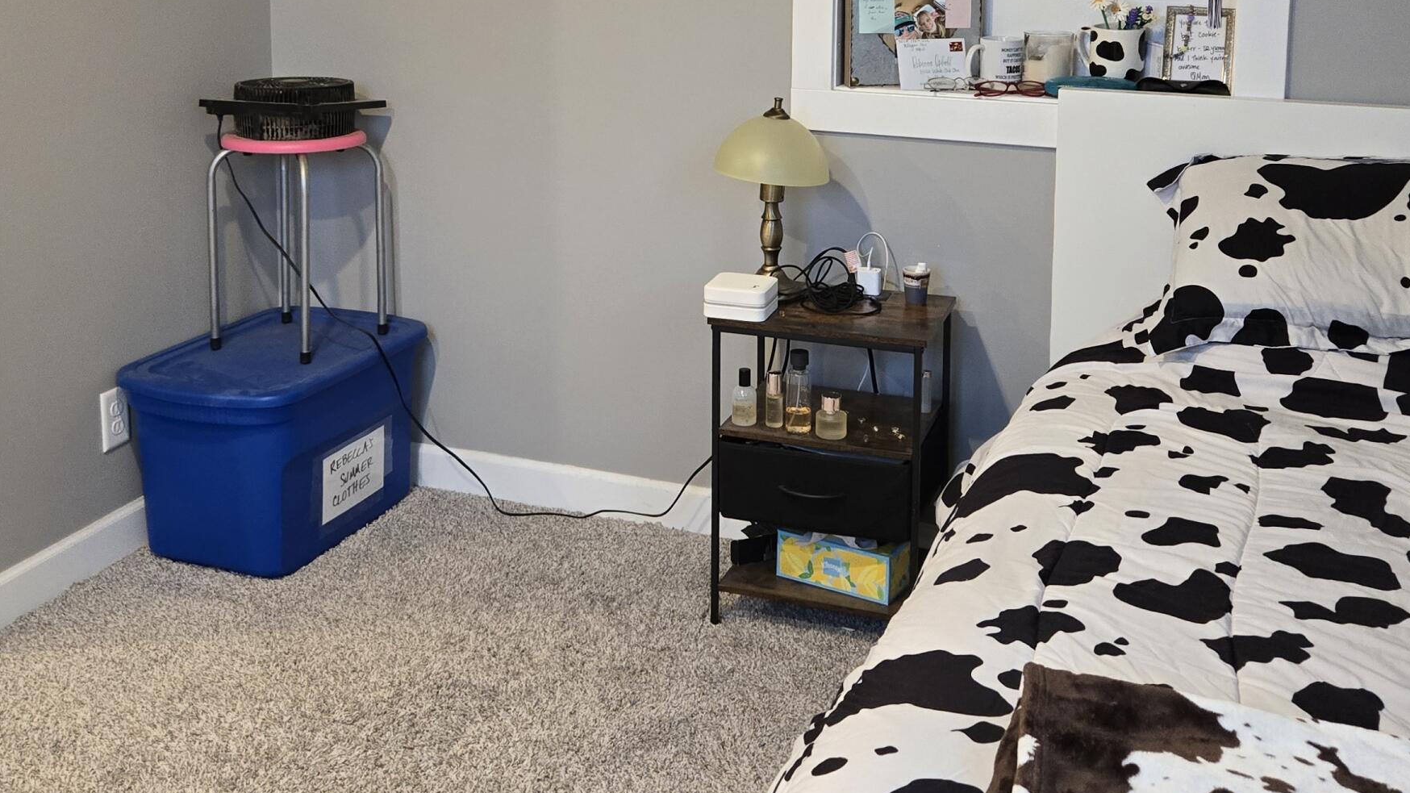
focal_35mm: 43
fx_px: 1608
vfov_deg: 26.7
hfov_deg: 47.3
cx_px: 666
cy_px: 72
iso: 800
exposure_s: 1/120
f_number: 1.8
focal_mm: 5.4
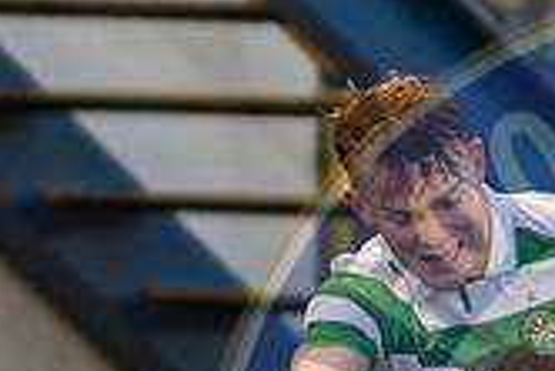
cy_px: 533
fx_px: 24240
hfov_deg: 1.3
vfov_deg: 0.9
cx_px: 756
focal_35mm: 1571
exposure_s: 1/1000
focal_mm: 300
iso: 1000
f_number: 2.8
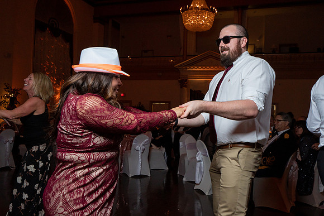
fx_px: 326
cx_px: 162
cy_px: 108
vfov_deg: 36.7
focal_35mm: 36
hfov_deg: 52.9
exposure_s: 1/200
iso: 1250
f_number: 5.6
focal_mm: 35
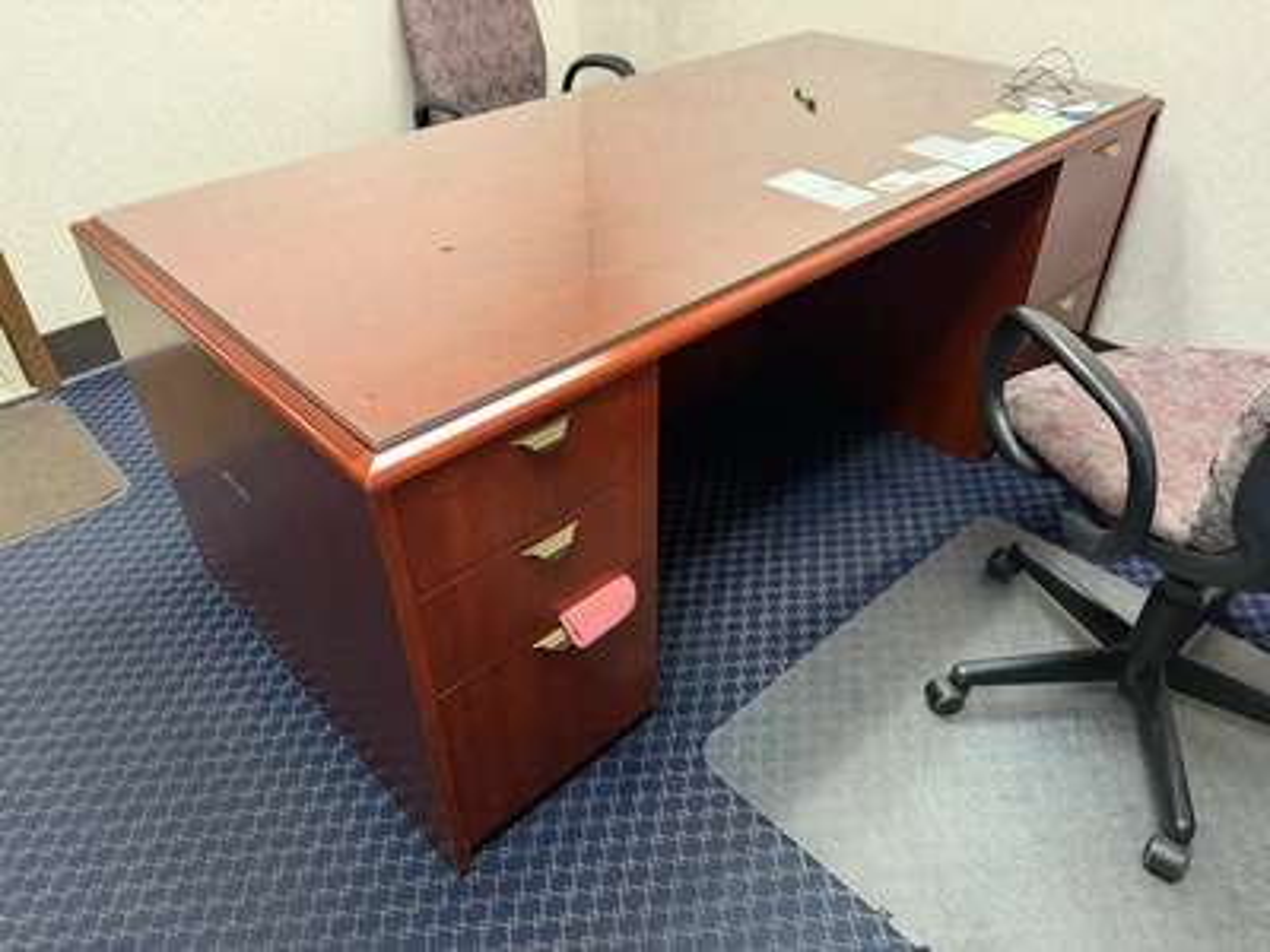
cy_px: 476
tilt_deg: -37.0
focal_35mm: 24
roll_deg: +0.8
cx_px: 635
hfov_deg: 71.6
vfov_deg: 56.8
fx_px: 881
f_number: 1.78
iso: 800
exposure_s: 1/60
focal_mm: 6.76
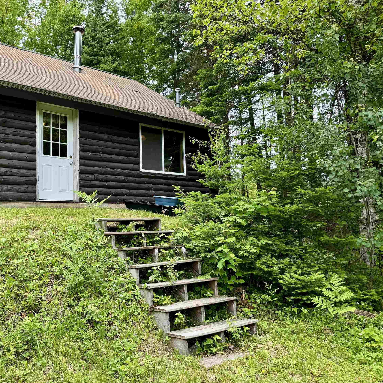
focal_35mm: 29
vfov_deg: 55.6
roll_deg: +1.0
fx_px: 363
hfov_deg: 55.0
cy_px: 191
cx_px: 144
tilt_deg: +1.9
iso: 80
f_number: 1.78
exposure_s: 1/350
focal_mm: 6.76
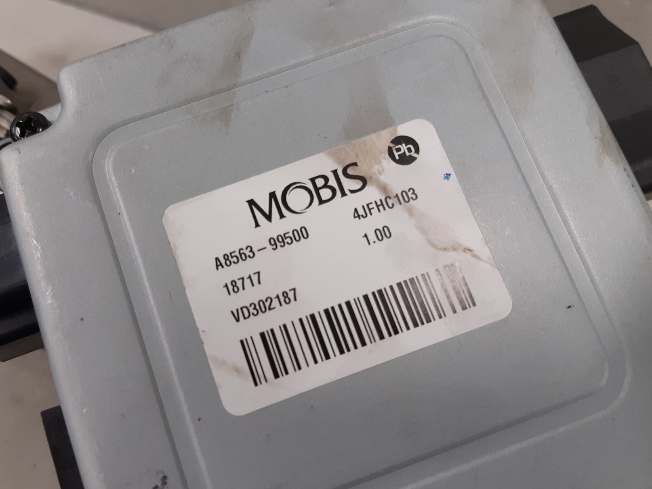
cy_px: 238
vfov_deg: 42.9
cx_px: 280
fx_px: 621
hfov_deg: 55.2
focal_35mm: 33
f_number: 1.7
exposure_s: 1/50
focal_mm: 3.93
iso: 125
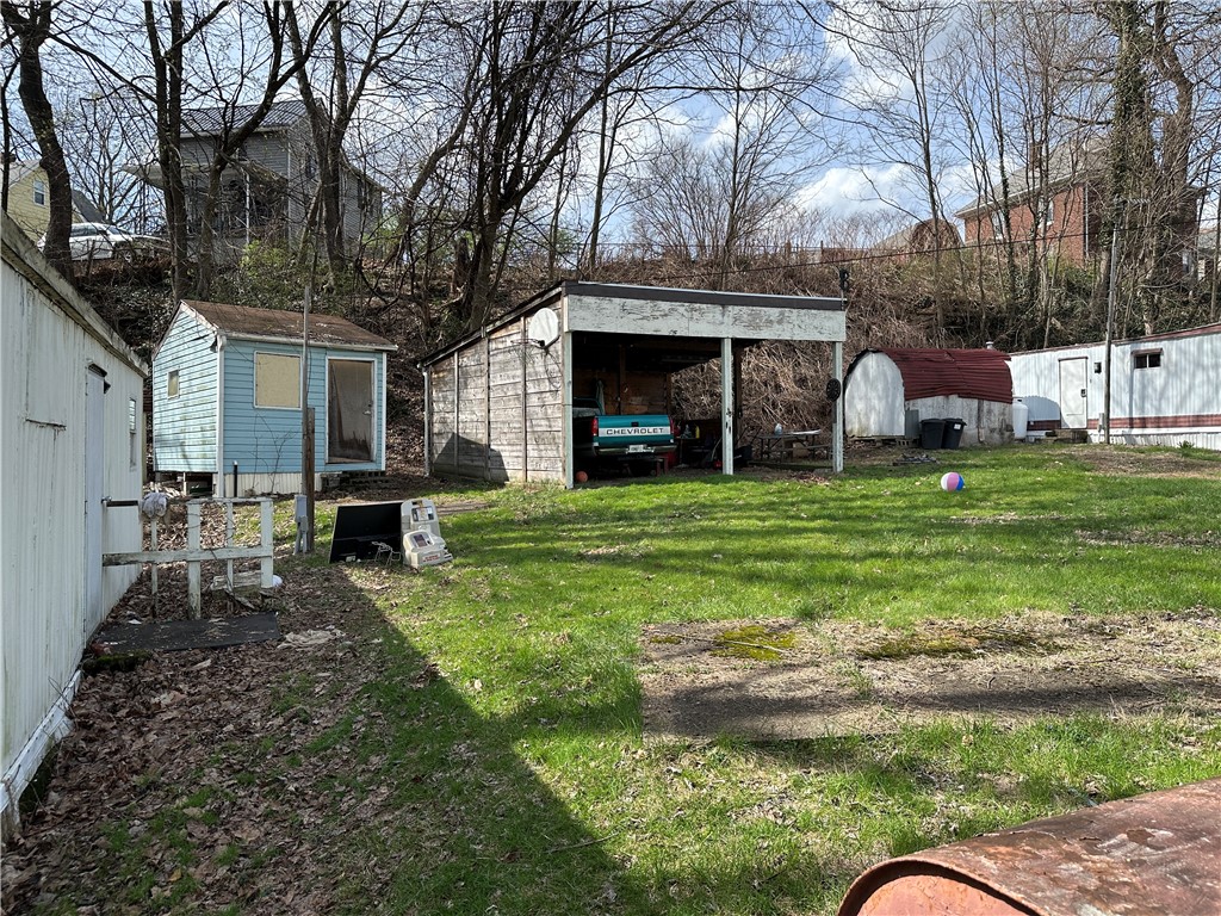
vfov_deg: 56.8
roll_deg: +0.5
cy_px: 458
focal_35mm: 24
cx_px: 610
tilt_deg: +0.1
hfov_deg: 71.6
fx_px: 847
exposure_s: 1/2110
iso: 80
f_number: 1.78
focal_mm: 6.86
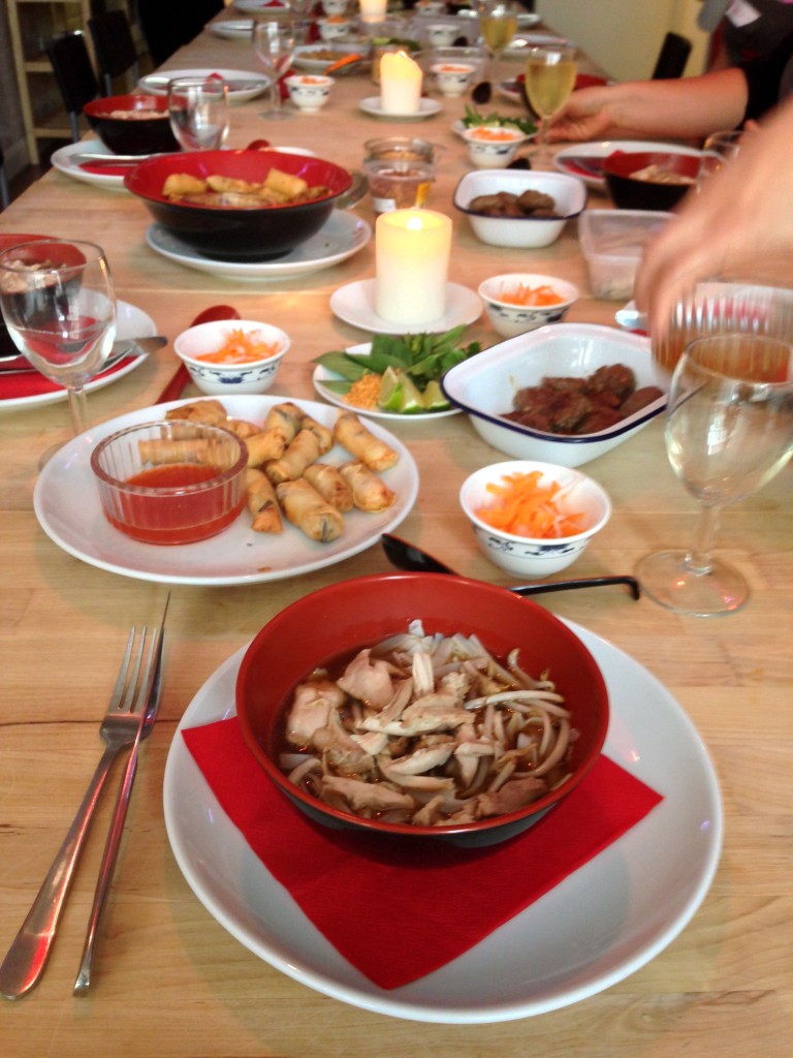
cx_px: 396
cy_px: 529
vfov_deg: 55.4
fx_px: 1008
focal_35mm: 33
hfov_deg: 42.9
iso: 80
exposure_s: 1/20
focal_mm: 4.12
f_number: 2.4
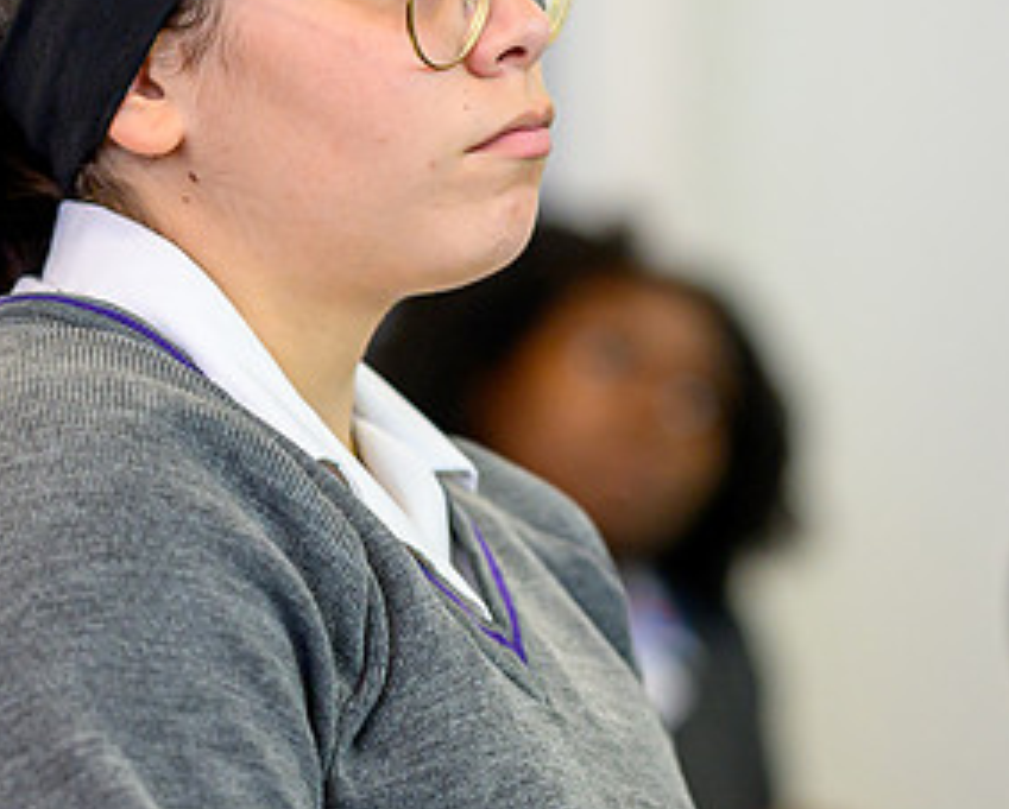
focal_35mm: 249
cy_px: 176
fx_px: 7443
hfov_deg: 7.8
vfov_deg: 6.2
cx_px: 642
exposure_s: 1/640
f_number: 1.8
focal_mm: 85
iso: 900
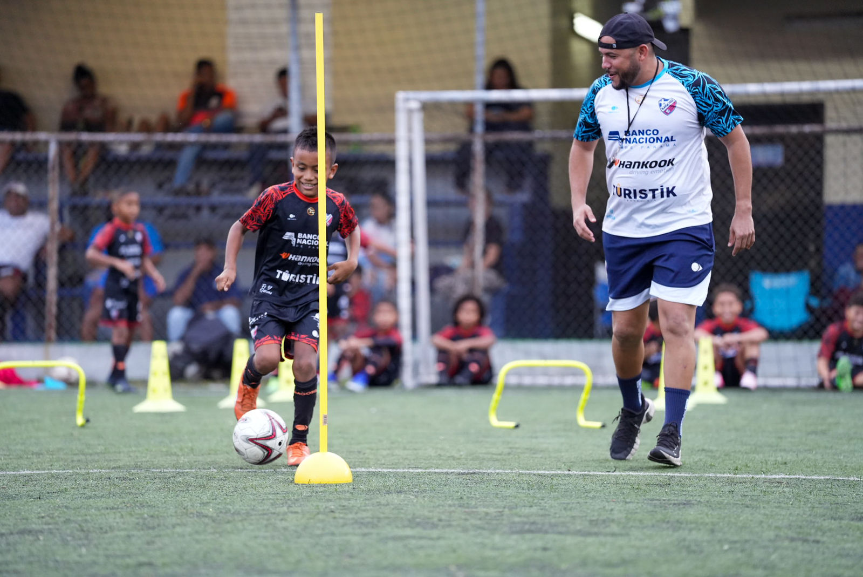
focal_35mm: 182
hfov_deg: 11.3
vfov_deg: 7.5
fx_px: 4373
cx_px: 432
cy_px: 288
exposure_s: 1/1000
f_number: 2.8
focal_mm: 182.3
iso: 3200
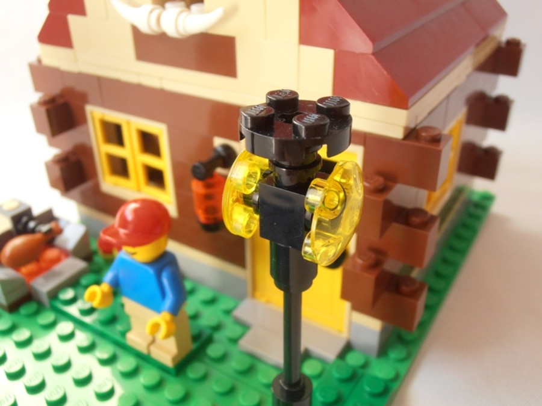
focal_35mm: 37
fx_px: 579
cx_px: 271
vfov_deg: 38.7
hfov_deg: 50.1
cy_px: 203
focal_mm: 6.61
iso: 125
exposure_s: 1/25
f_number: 3.9
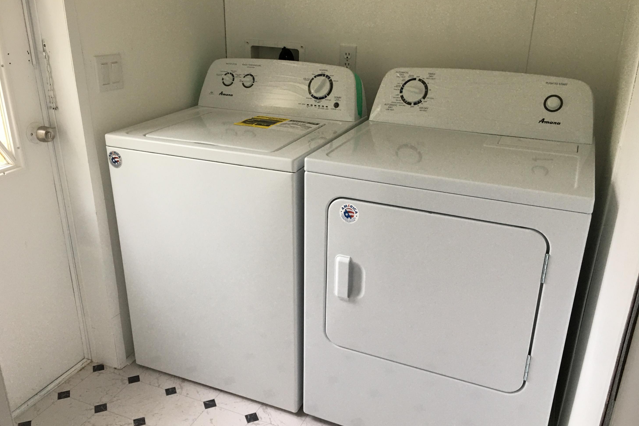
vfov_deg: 42.3
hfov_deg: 60.3
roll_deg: -0.7
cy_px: 220
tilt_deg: -22.6
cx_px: 311
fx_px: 550
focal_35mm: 31
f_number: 2.2
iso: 40
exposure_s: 1/30
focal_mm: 4.15
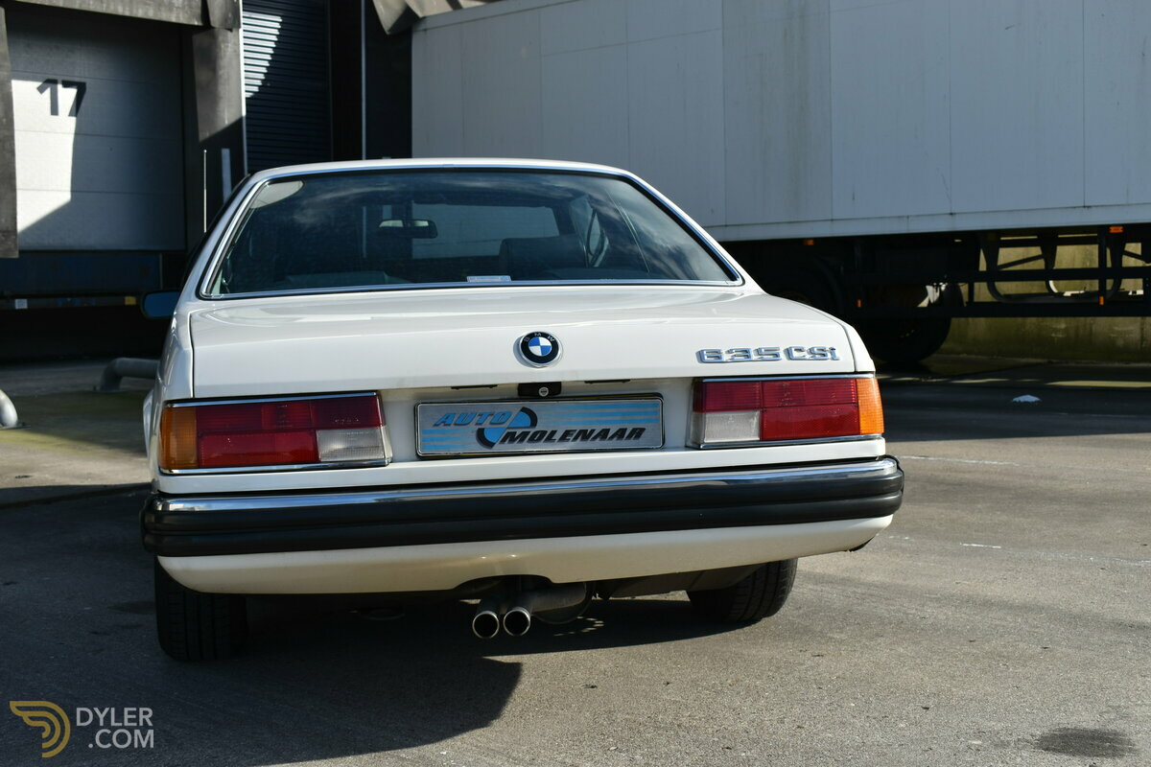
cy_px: 384
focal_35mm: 45
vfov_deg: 29.9
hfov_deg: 43.6
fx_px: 1439
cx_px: 576
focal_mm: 30
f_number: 8
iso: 100
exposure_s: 1/250
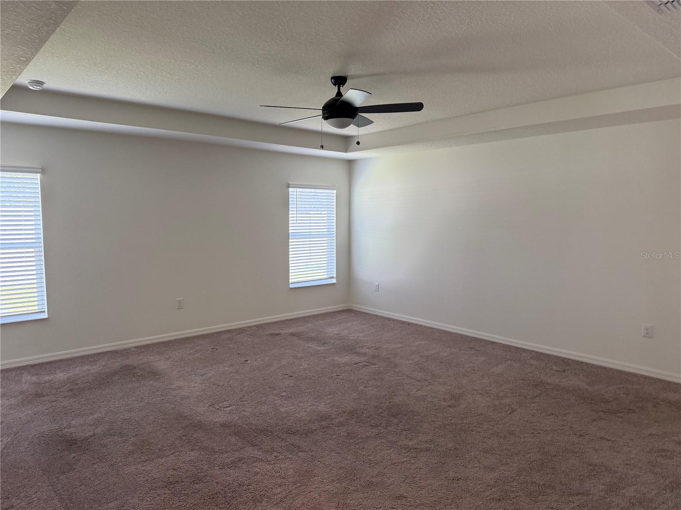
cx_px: 340
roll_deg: +0.0
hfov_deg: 71.6
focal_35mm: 24
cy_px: 255
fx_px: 472
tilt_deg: -4.7
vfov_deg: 56.8
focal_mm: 6.76
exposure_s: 1/123
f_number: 1.78
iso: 200
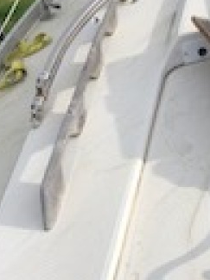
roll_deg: +4.4
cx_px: 213
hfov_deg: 20.5
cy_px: 152
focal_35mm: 69
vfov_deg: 28.2
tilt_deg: -33.3
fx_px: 559
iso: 20
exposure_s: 1/2825
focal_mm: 3.99
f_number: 1.8
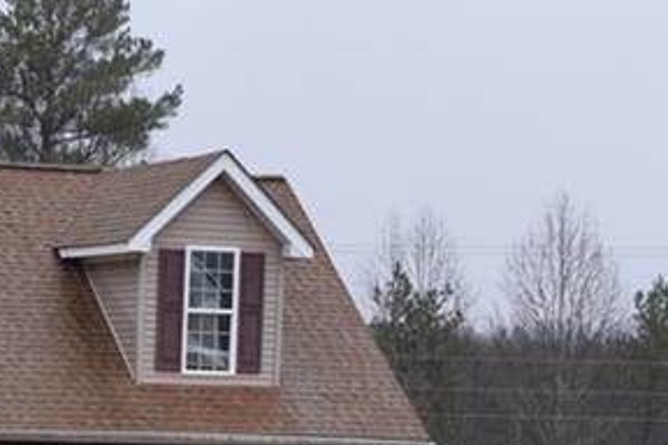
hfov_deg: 12.8
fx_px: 2872
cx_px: -220
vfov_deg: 8.7
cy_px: 637
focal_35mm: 155
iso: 400
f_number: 7.1
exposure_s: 1/200
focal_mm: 29
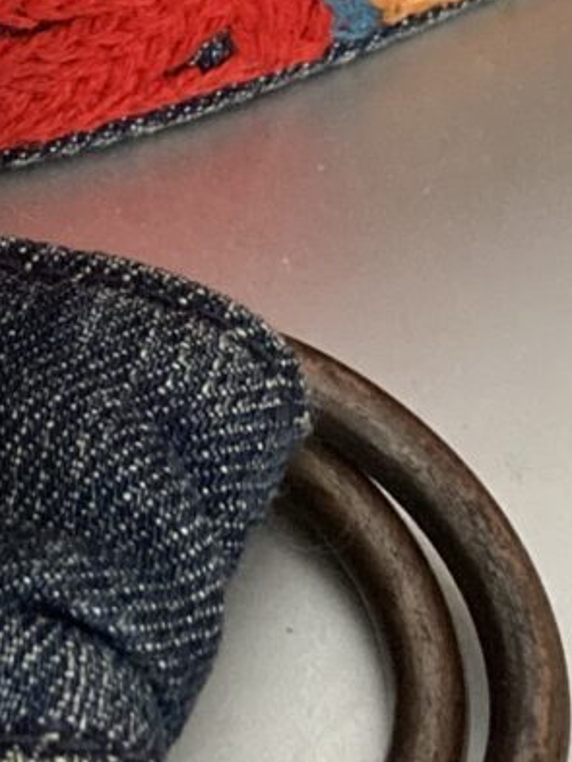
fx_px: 3215
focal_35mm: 146
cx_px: -17
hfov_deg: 10.1
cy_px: -122
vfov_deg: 13.2
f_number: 1.8
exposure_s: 1/30
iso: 500
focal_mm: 3.99
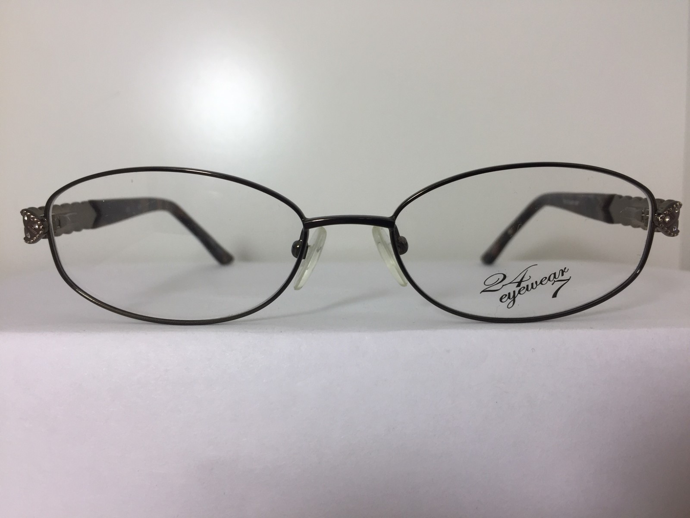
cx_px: 345
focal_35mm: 29
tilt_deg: -5.3
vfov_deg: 48.2
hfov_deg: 61.7
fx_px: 578
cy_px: 259
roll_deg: -0.2
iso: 40
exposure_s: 1/100
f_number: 2.2
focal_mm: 4.15
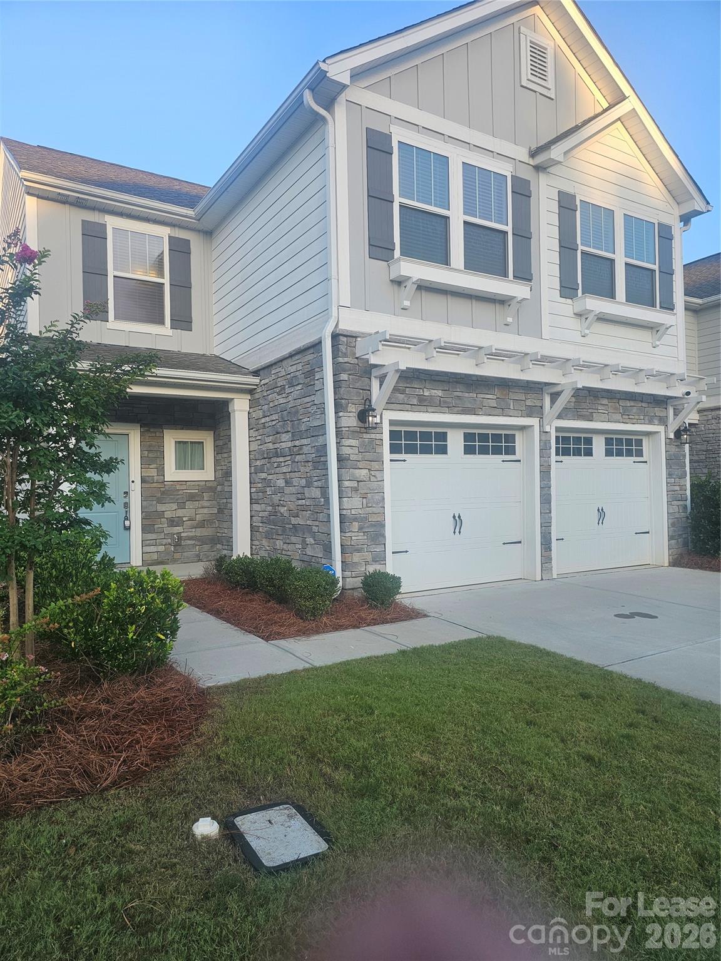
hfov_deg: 58.9
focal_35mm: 23
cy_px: 480
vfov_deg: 73.9
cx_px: 360
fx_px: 639
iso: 20
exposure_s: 1/180
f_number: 1.7
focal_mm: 6.3
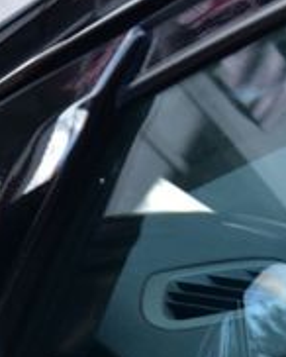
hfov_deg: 5.6
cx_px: -333
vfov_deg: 7.1
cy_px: 251
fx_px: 2869
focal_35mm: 272
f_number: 9
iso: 400
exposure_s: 1/100
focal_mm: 55
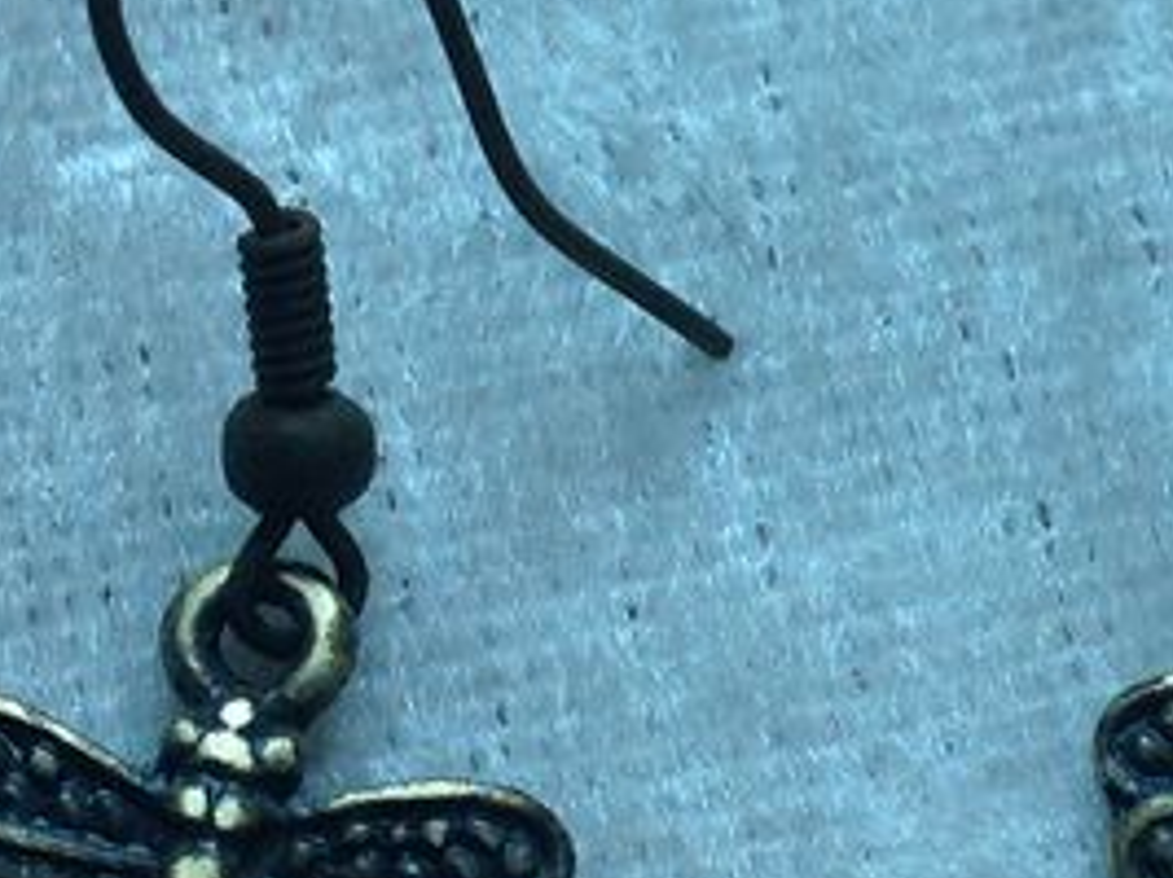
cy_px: 621
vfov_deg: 11.3
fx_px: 4437
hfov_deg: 15.0
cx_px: 703
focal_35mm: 131
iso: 80
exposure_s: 1/60
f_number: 2.4
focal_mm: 4.28
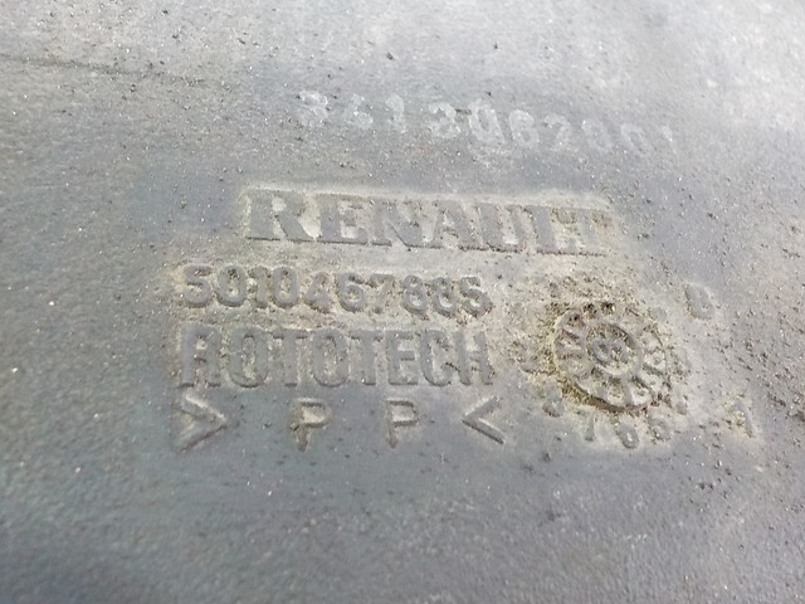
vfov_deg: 46.8
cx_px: 402
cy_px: 302
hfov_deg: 60.0
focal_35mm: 30
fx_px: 698
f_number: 3.3
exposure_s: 1/25
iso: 800
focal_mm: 4.1
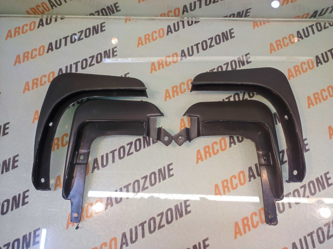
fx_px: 163
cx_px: 166
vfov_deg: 74.6
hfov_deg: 91.1
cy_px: 124
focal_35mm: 17
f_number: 1.79
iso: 1009
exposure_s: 1/33
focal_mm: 4.74
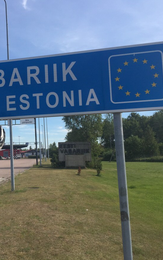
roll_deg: +1.5
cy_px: 128
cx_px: 9
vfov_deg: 47.2
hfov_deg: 29.0
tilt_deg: +5.6
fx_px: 298
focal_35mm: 42
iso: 32
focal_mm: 4.15
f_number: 2.2
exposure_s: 1/1721
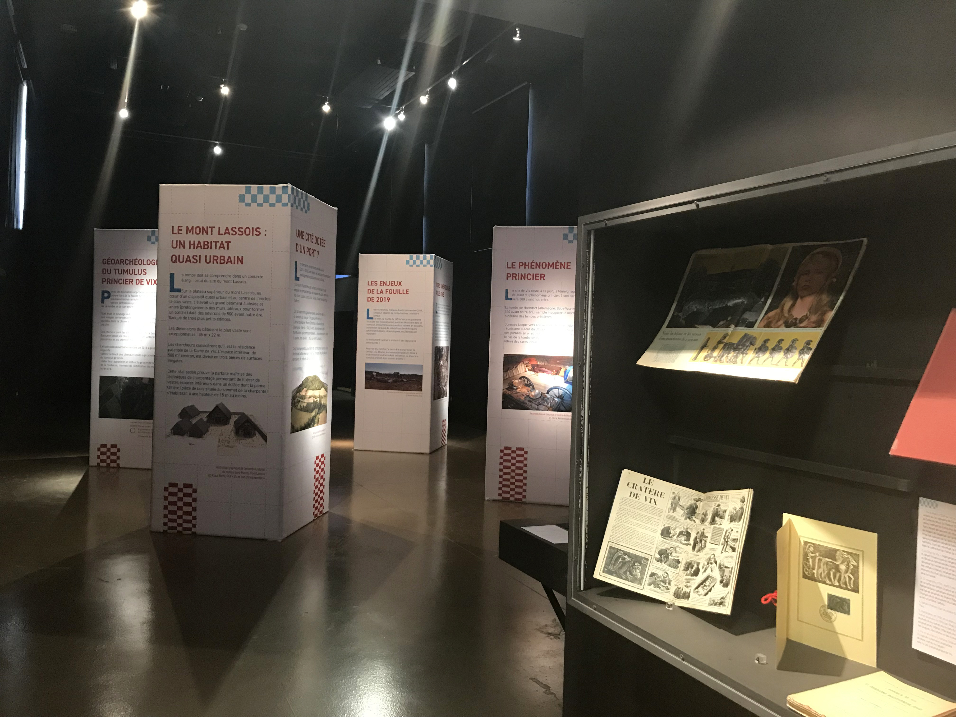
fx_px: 773
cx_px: 478
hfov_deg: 63.4
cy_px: 358
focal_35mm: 28
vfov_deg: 49.7
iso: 100
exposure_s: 1/17
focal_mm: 3.99
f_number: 1.8
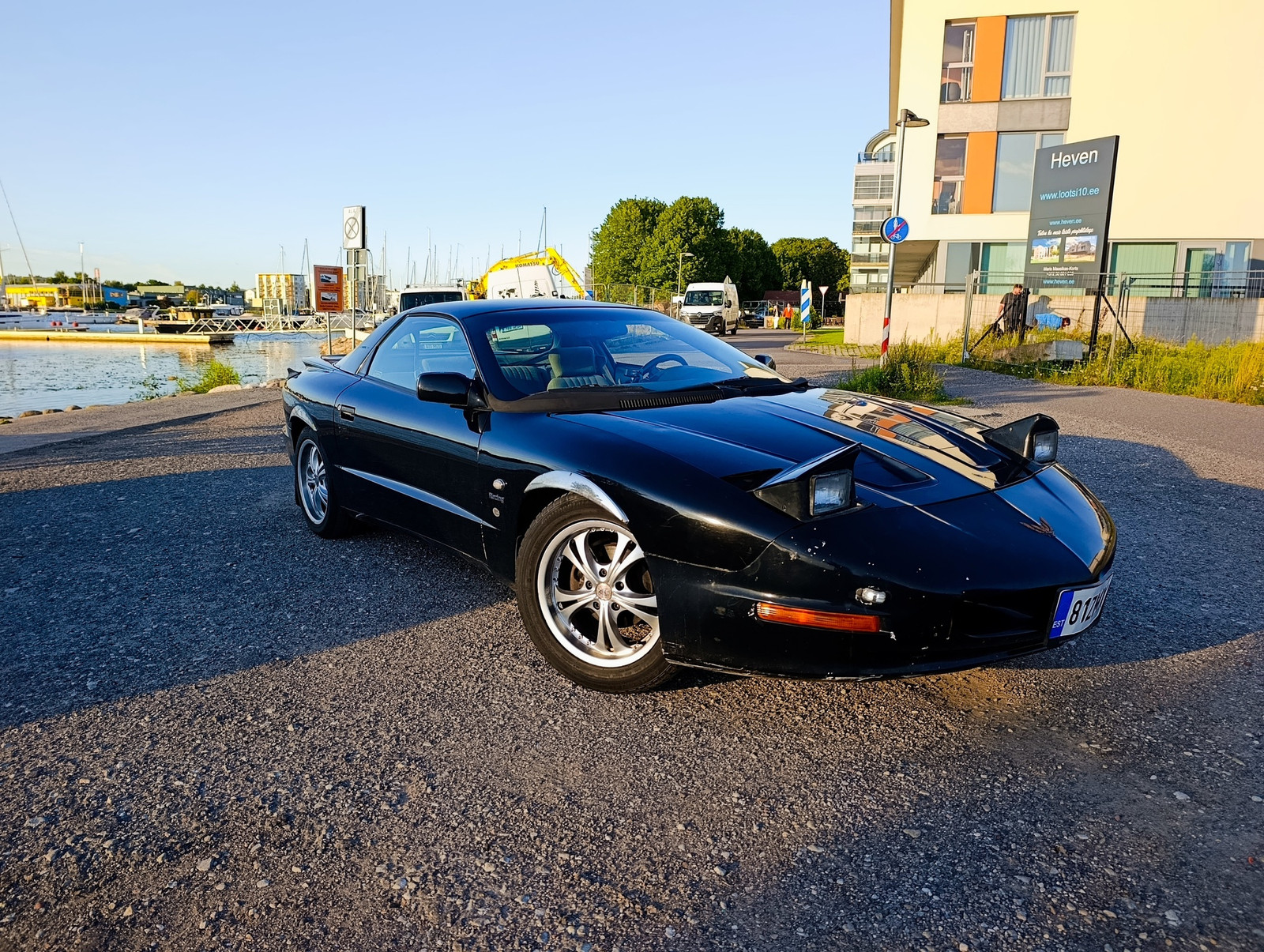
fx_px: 841
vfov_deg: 59.0
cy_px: 476
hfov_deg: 73.8
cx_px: 632
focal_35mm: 23
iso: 50
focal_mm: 6.11
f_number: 1.65
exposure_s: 1/230
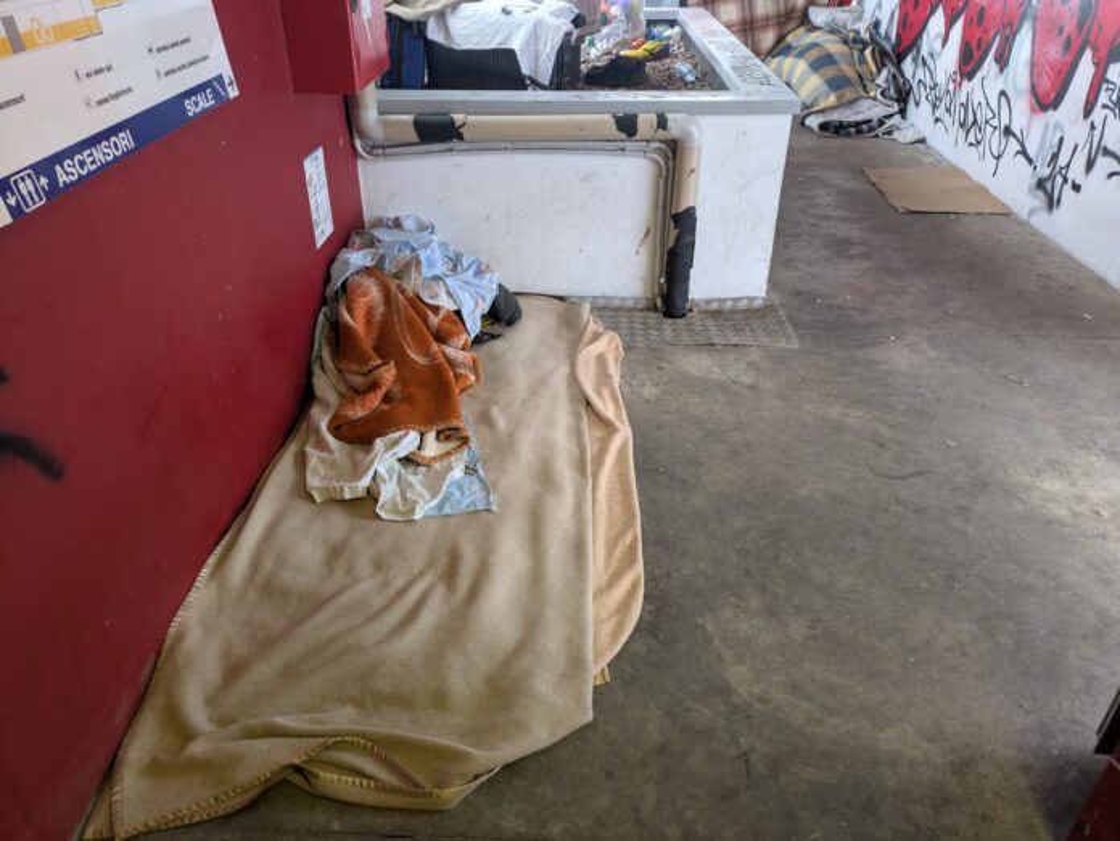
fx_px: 809
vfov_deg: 54.9
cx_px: 560
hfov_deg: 69.4
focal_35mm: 25
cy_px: 420
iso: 255
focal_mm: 5.43
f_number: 1.89
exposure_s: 1/50
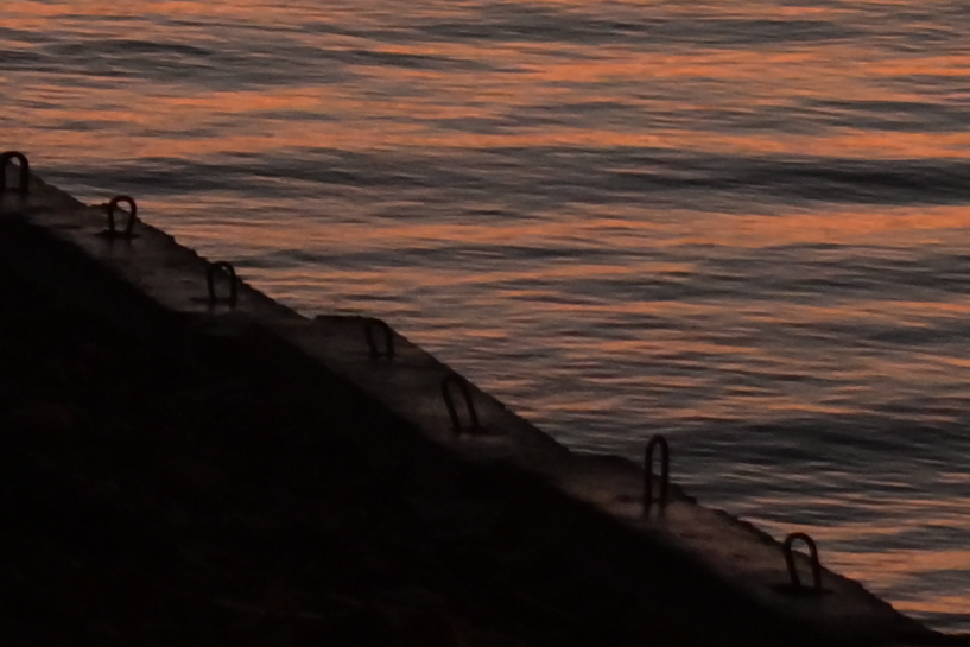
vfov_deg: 5.1
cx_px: -127
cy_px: -1162
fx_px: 6979
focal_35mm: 259
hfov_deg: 7.9
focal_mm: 35
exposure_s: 1/200
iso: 2500
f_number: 1.8
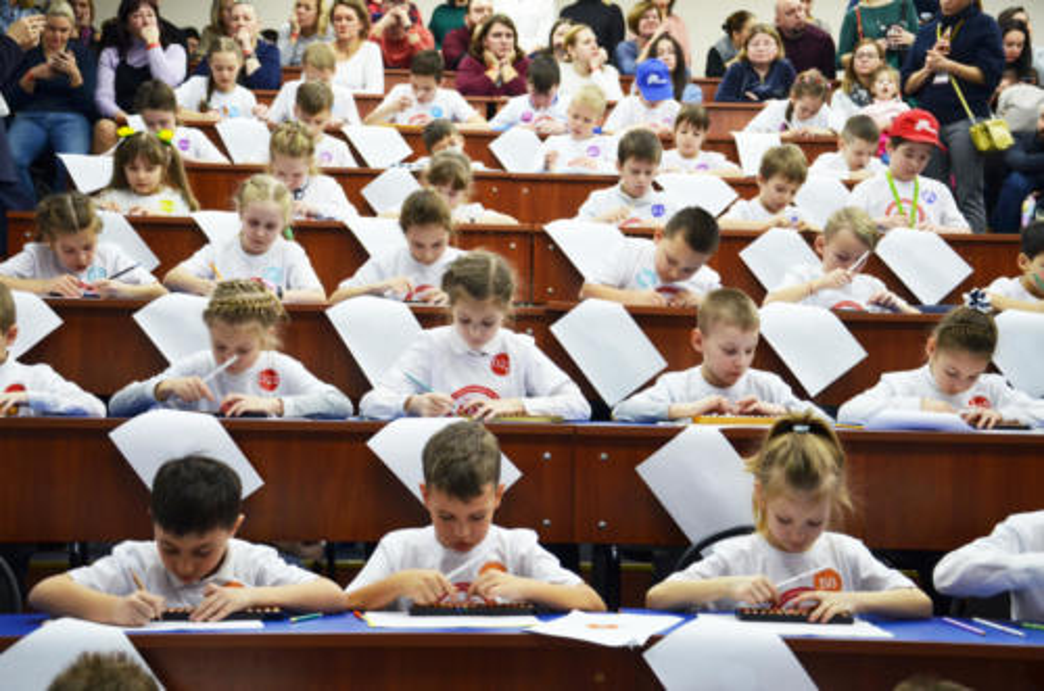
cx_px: 522
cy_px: 346
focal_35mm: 52
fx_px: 1519
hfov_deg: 37.9
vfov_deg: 25.6
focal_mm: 35
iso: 500
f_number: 4.5
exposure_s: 1/60
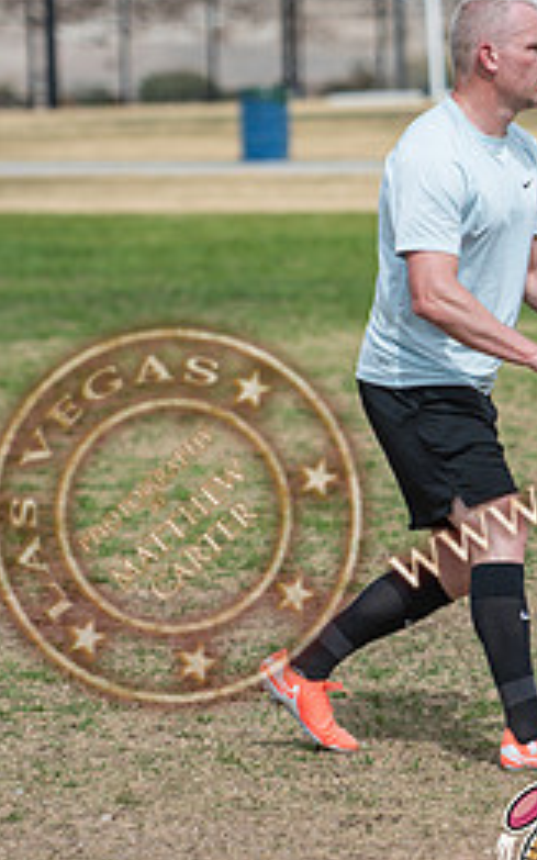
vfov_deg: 7.2
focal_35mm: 293
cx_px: 602
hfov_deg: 4.5
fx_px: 6865
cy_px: 419
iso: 160
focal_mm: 122
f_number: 3.2
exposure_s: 1/5000
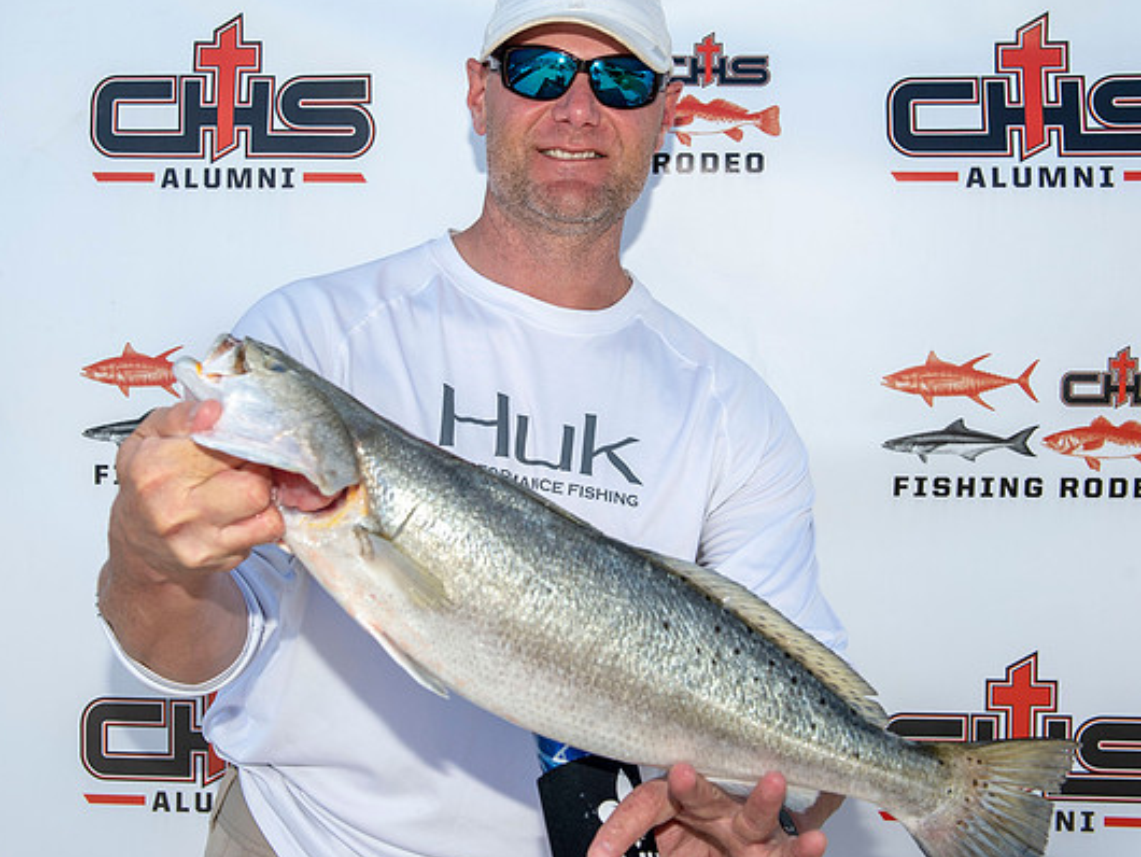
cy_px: 368
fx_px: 1682
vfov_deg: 28.5
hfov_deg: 37.5
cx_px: 542
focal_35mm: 51
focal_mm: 38
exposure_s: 1/200
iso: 125
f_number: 8
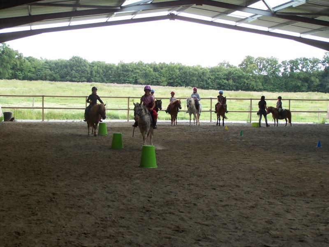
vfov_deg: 19.6
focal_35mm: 75
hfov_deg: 26.0
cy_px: 124
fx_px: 713
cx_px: 164
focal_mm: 12.4
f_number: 3.2
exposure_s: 1/250
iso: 140
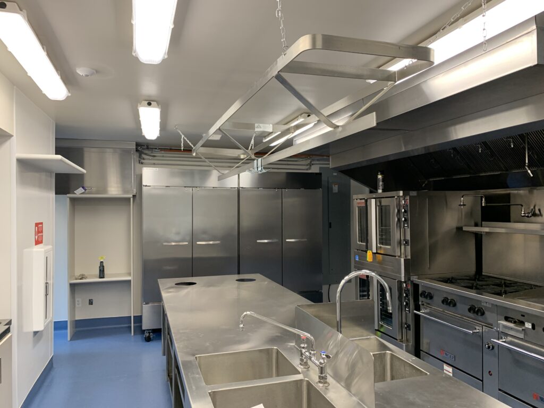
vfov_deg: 53.1
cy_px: 204
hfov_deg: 67.3
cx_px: 272
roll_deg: -0.4
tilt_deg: +0.8
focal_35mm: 26
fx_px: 409
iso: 80
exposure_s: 1/60
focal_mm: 4.25
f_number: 1.8
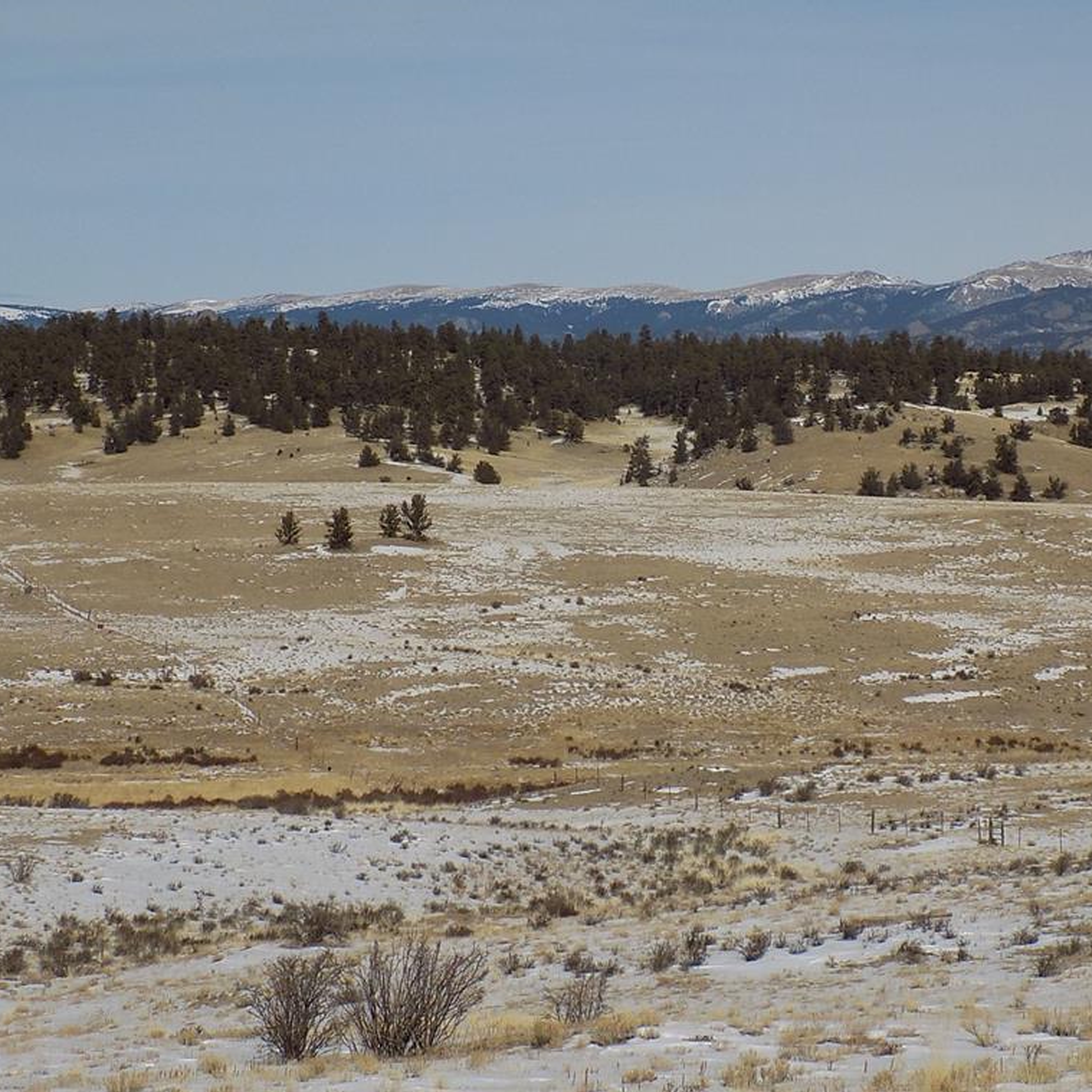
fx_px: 3319
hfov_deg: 18.7
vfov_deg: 18.7
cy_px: 541
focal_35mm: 93
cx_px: 678
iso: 80
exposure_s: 1/160
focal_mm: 13.9
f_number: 13.8
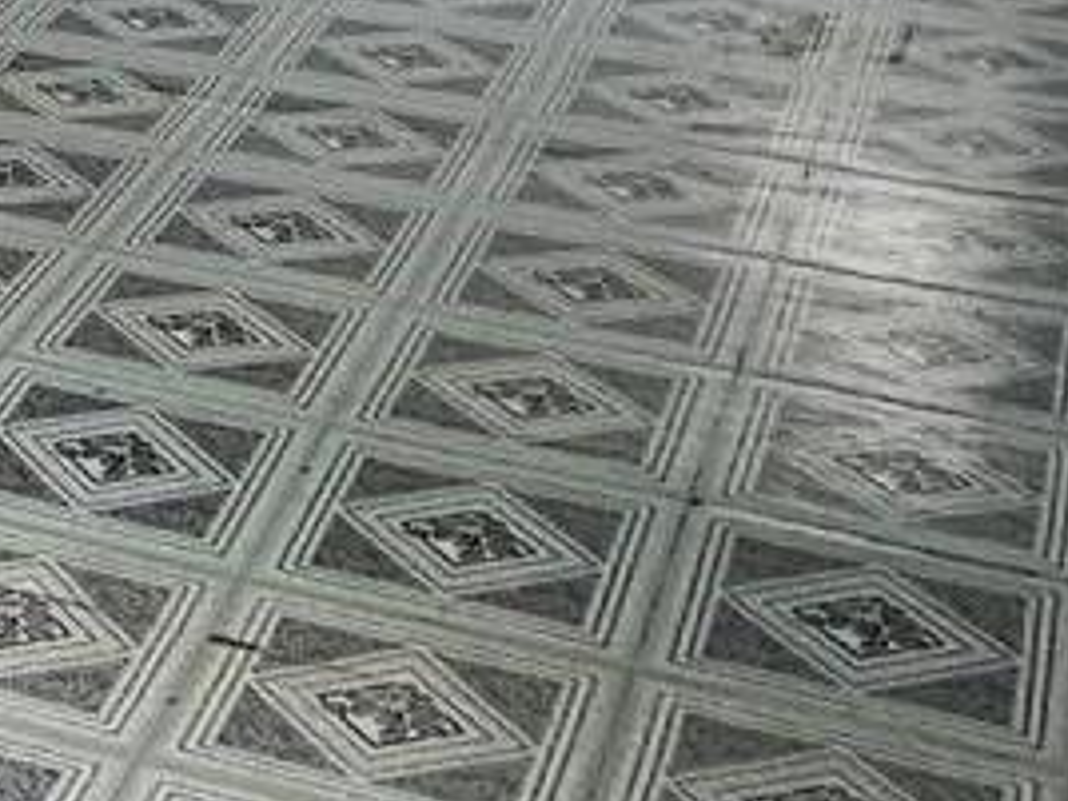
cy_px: -602
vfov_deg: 13.7
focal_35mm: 97
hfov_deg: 16.5
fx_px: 2993
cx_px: -929
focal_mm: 2.2
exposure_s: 1/60
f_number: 2.2
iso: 125
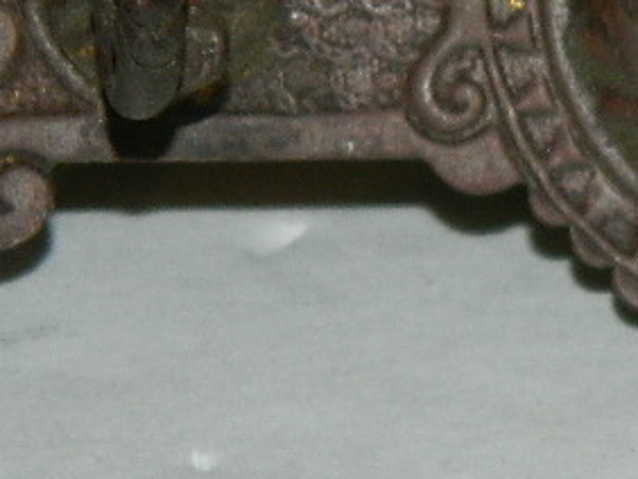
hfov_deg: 3.6
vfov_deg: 2.7
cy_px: 72
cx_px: 842
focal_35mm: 544
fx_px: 10035
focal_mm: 27
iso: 200
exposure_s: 1/60
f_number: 4.9
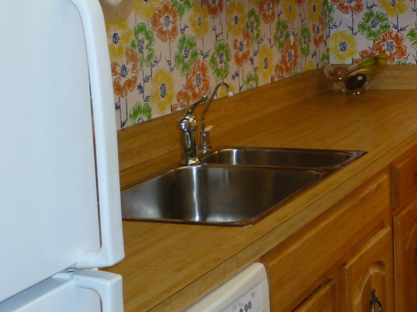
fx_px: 927
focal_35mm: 77
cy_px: 55
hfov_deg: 22.6
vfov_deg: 18.9
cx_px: 545
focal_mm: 5.2
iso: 100
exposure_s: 1/30
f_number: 3.3
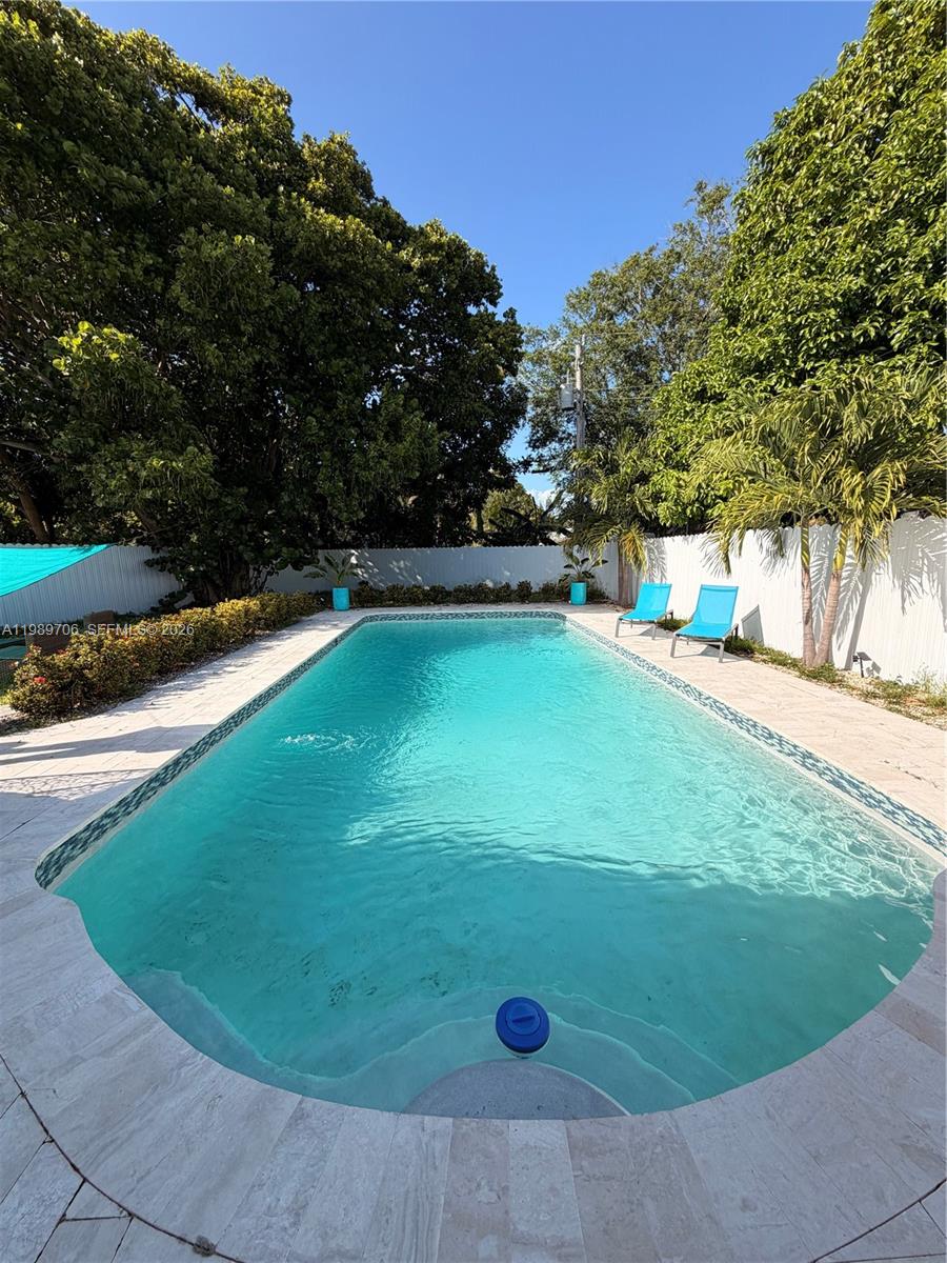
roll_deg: +0.5
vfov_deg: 102.1
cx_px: 474
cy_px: 632
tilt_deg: -8.9
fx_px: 511
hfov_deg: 85.7
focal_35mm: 14
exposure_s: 1/770
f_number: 2.2
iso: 32
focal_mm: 2.22
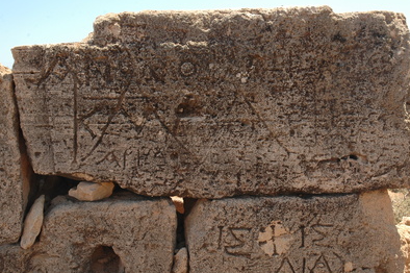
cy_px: 147
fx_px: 553
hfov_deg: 40.7
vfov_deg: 27.7
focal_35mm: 49
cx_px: 212
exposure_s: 1/80
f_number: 13
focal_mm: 29
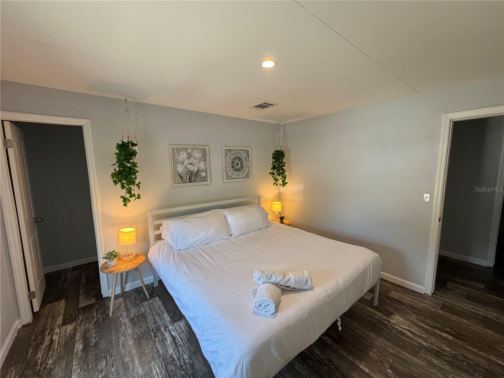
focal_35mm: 14
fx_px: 204
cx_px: 252
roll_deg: +0.8
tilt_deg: -6.9
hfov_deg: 102.1
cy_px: 189
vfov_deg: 85.7
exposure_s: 1/120
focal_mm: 2.22
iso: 200
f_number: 2.2
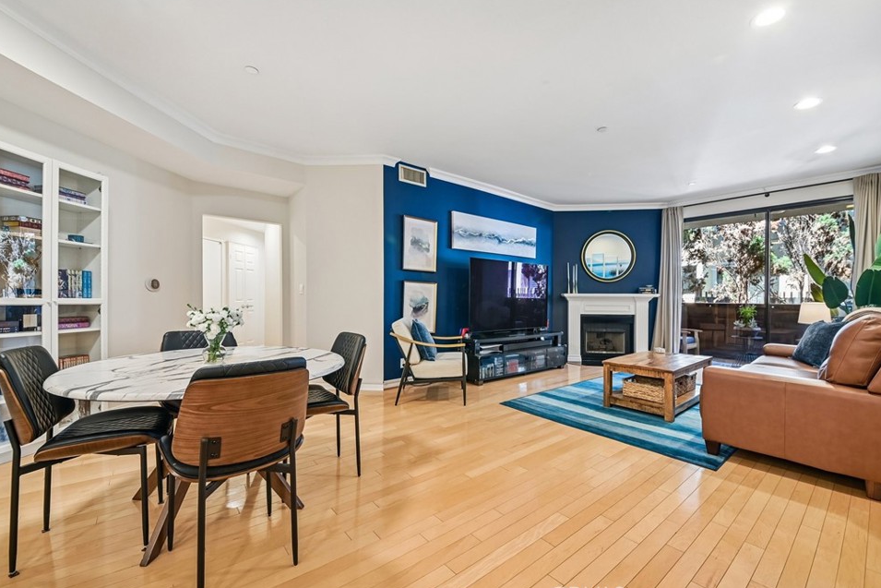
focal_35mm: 15
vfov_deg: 77.3
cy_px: 294
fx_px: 367
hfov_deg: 100.4
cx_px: 446
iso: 250
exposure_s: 1/3.33
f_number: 8
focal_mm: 14
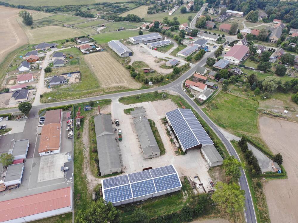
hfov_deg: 71.6
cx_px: 149
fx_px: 207
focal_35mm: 24
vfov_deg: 56.8
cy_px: 112
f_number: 2.8
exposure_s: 1/160
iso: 100
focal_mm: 4.5
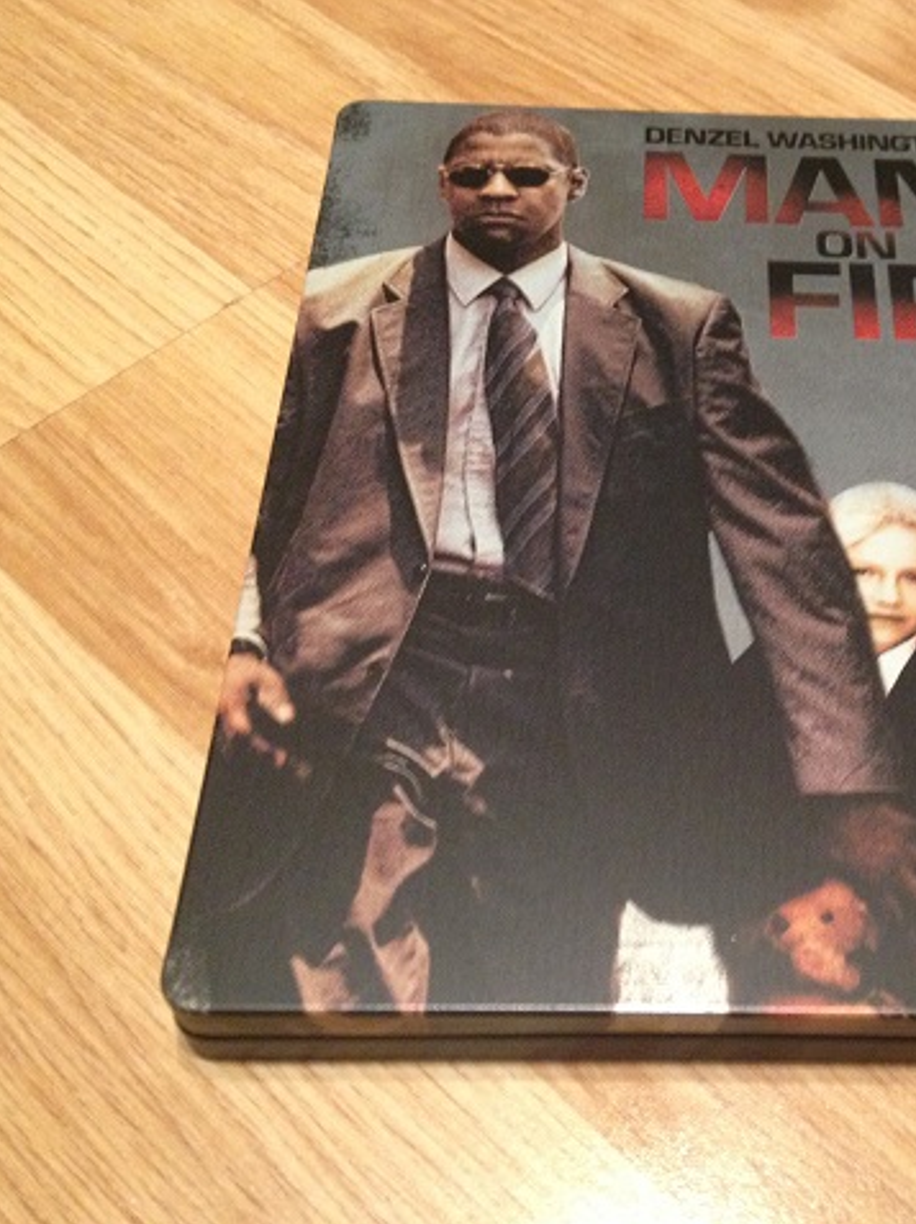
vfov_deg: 40.5
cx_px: 721
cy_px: 611
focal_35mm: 47
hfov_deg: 30.2
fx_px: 1661
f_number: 2.4
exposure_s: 1/20
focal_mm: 4.28
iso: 320
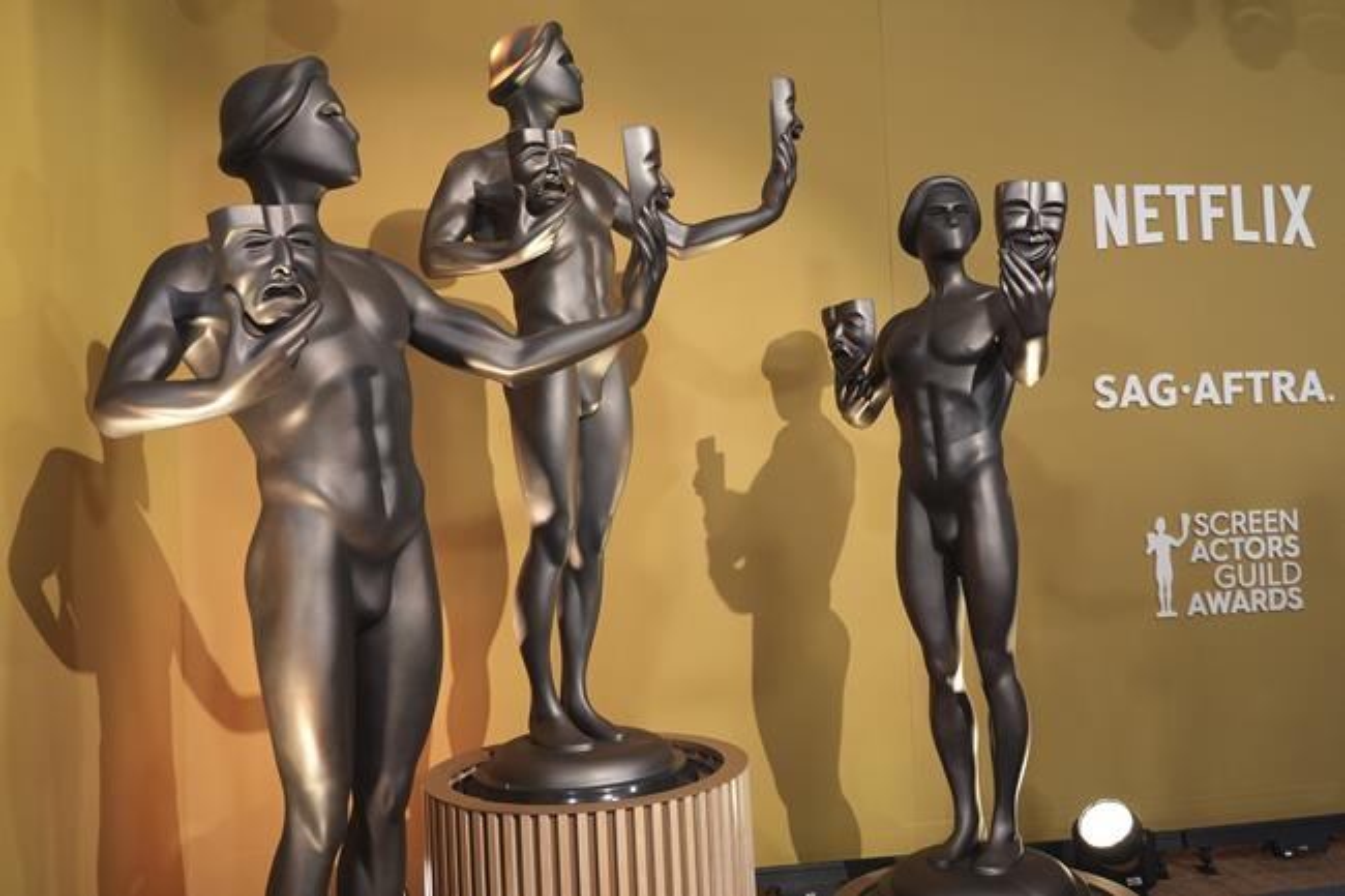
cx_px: 672
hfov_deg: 60.3
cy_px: 448
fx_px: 1158
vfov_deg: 42.3
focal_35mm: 31
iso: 2500
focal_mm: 31
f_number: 4.5
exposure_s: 1/320
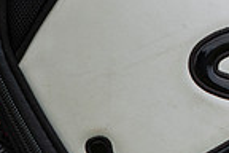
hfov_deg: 1.1
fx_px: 12327
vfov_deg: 0.7
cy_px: -127
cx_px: 386
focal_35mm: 1938
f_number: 5.6
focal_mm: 320
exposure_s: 1/1600
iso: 800
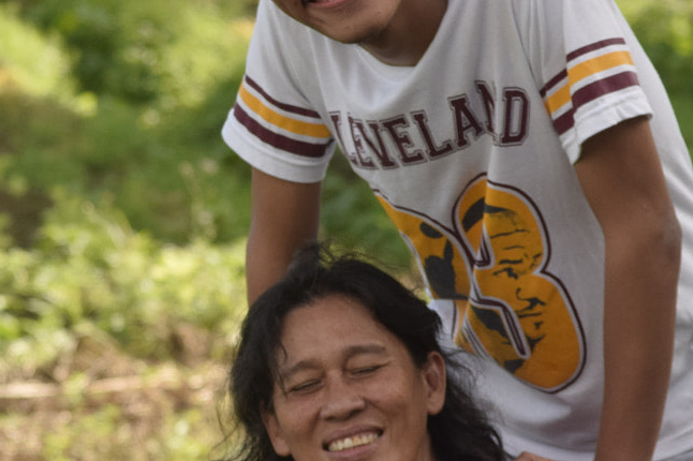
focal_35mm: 446
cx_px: 113
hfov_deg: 4.6
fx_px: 8581
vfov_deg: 3.1
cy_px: 296
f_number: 7.1
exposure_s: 1/800
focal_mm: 120
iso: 400
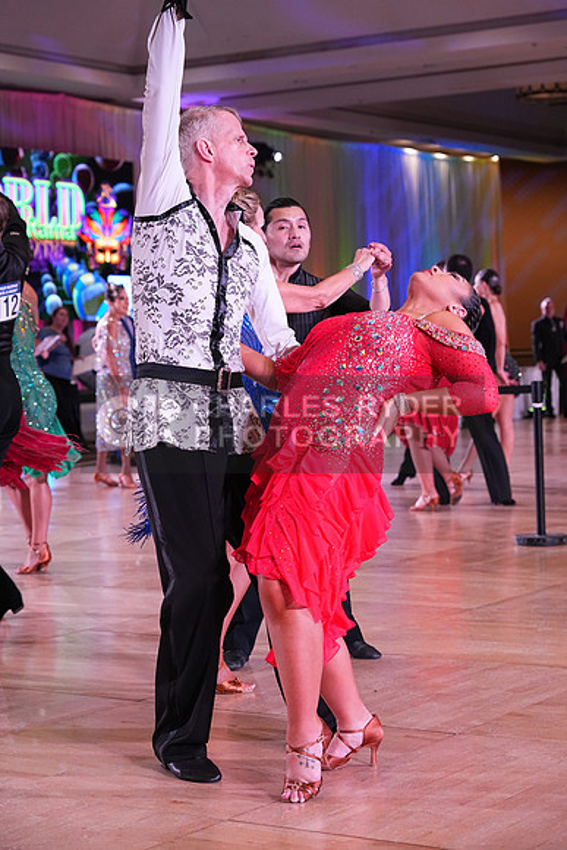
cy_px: 425
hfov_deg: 18.0
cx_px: 284
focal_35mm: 76
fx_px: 1794
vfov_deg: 26.6
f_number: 5
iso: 3200
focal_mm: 76
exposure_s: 1/400
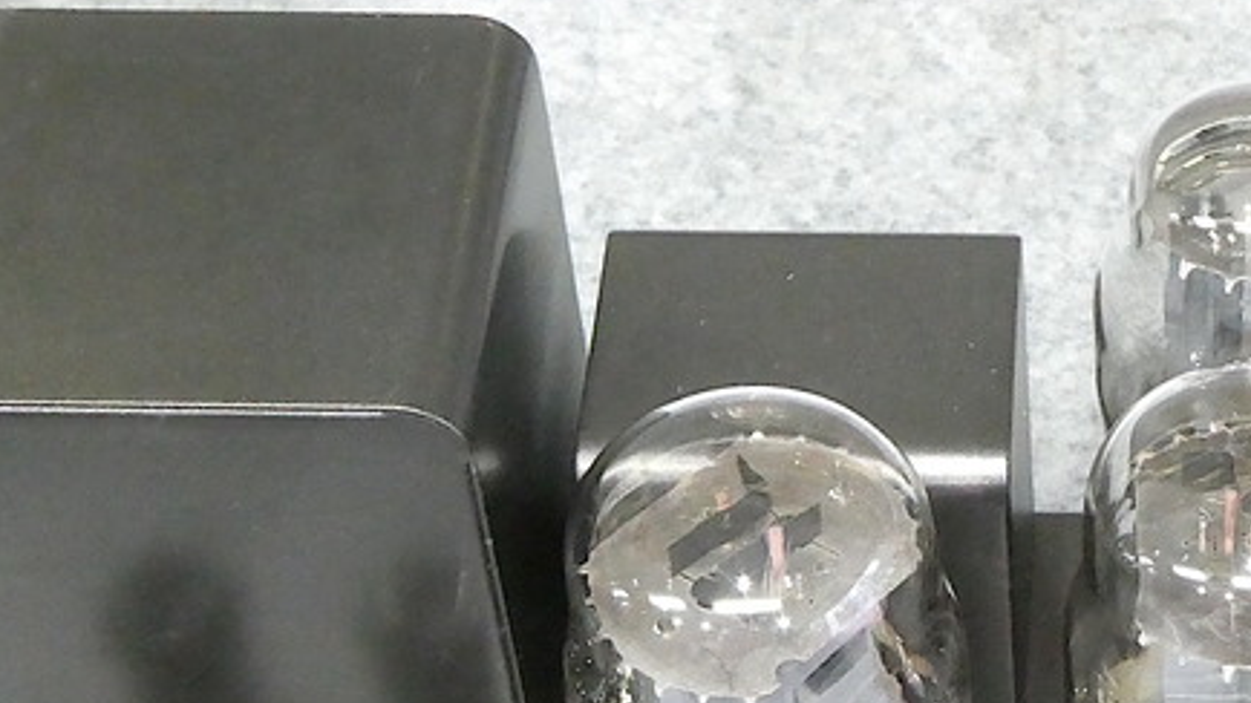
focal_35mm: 106
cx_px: 1124
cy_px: 648
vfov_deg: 11.3
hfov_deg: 19.8
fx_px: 3516
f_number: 7.1
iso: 1600
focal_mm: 7.8
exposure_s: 1/8
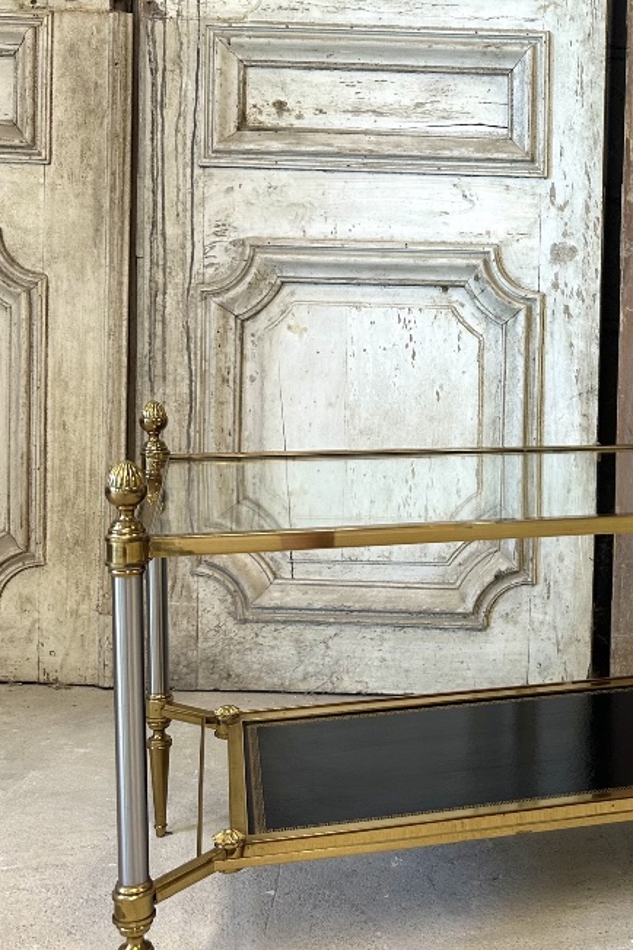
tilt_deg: -4.7
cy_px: 409
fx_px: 1213
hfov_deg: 27.5
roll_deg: -1.5
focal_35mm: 46
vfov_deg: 42.6
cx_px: 637
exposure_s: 1/50
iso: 125
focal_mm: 6.86
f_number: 1.78
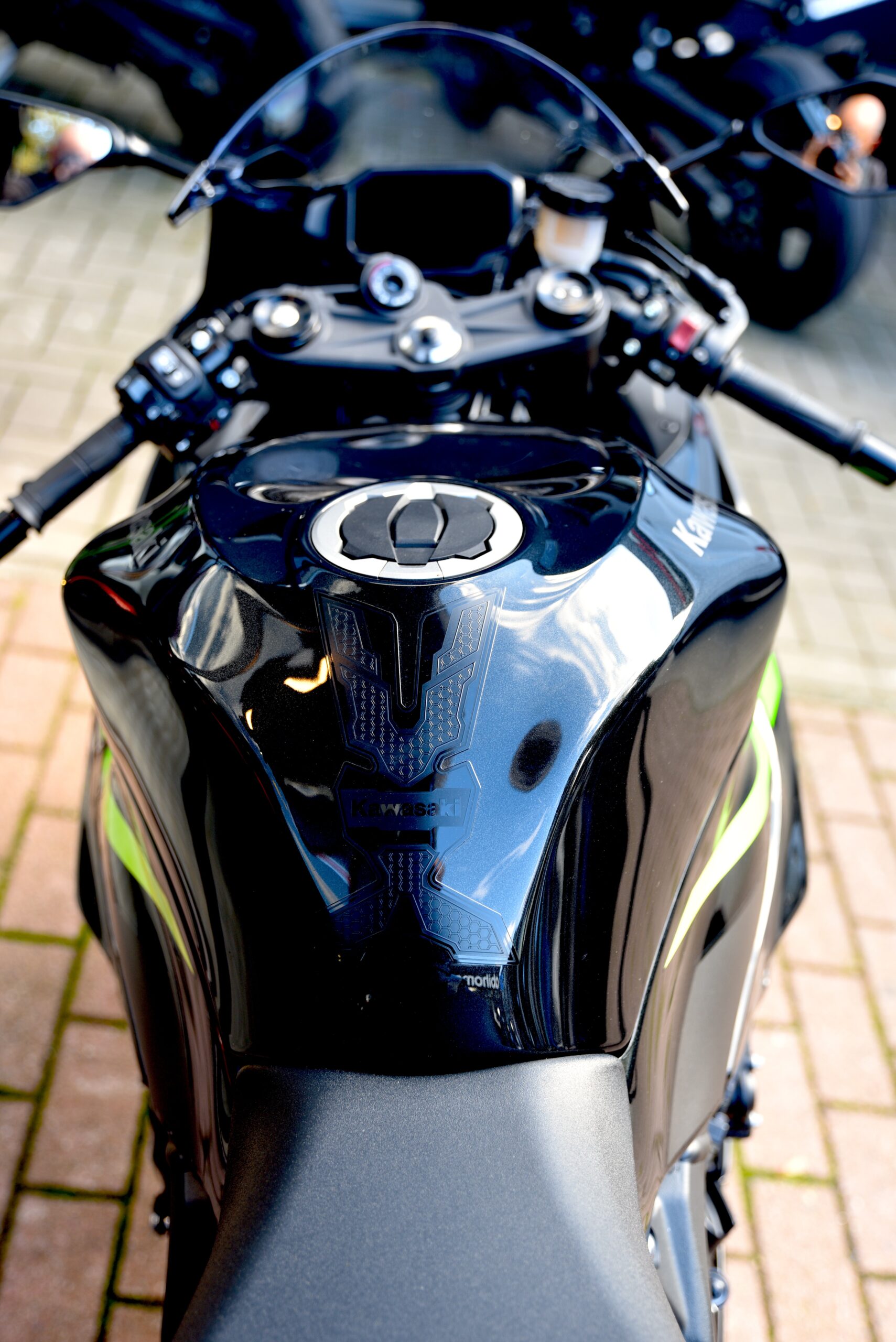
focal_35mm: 45
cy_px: 671
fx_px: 1678
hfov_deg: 29.9
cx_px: 448
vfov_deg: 43.6
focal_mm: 45
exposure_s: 1/60
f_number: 3.2
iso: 200
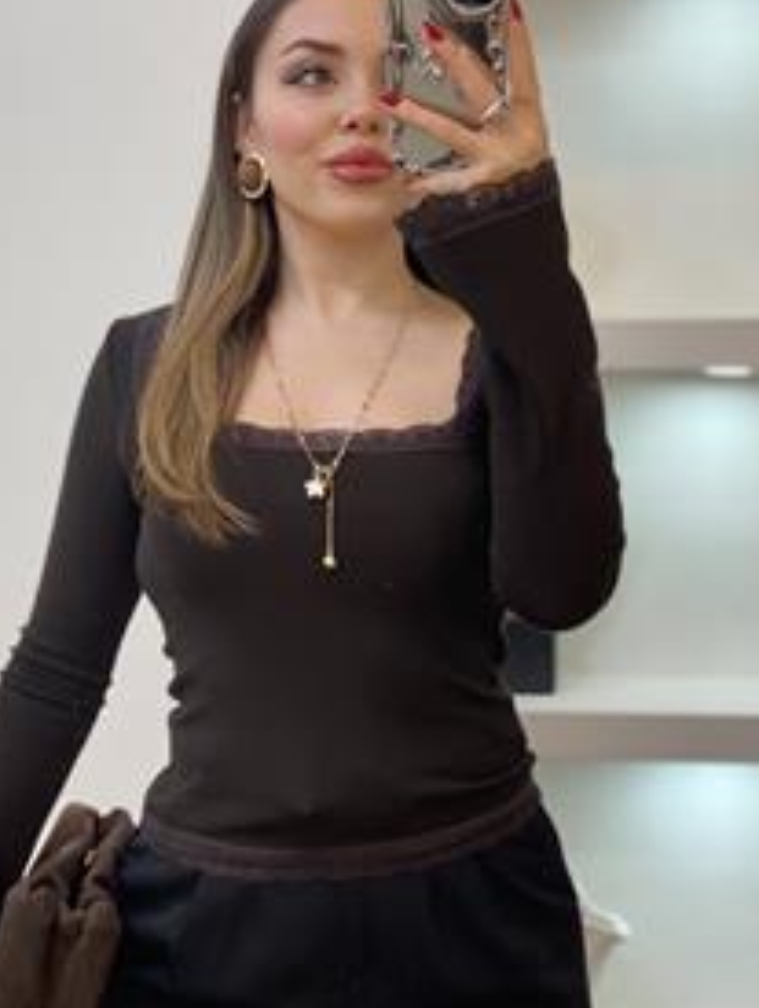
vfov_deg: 25.0
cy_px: 489
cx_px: 257
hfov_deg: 18.9
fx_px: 2275
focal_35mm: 78
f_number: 2
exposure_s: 1/100
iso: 100
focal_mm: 6
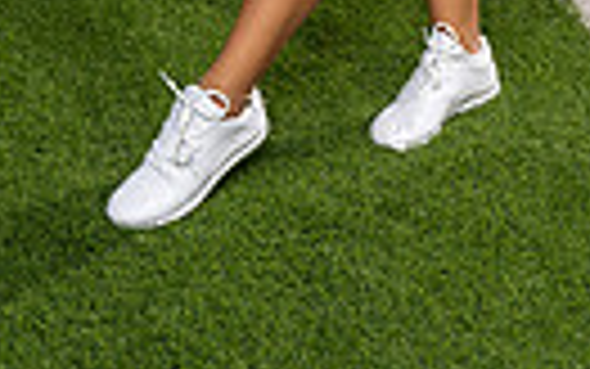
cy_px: -554
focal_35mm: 130
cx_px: 401
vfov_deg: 9.0
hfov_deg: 16.0
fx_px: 2091
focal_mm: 37
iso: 640
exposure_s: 1/250
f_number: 4.5
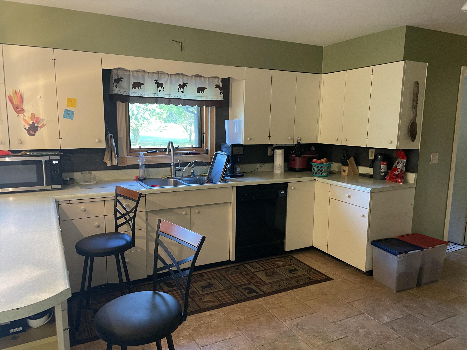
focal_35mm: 26
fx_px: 351
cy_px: 175
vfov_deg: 53.1
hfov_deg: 67.3
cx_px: 234
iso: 400
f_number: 1.6
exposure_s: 1/40
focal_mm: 4.2
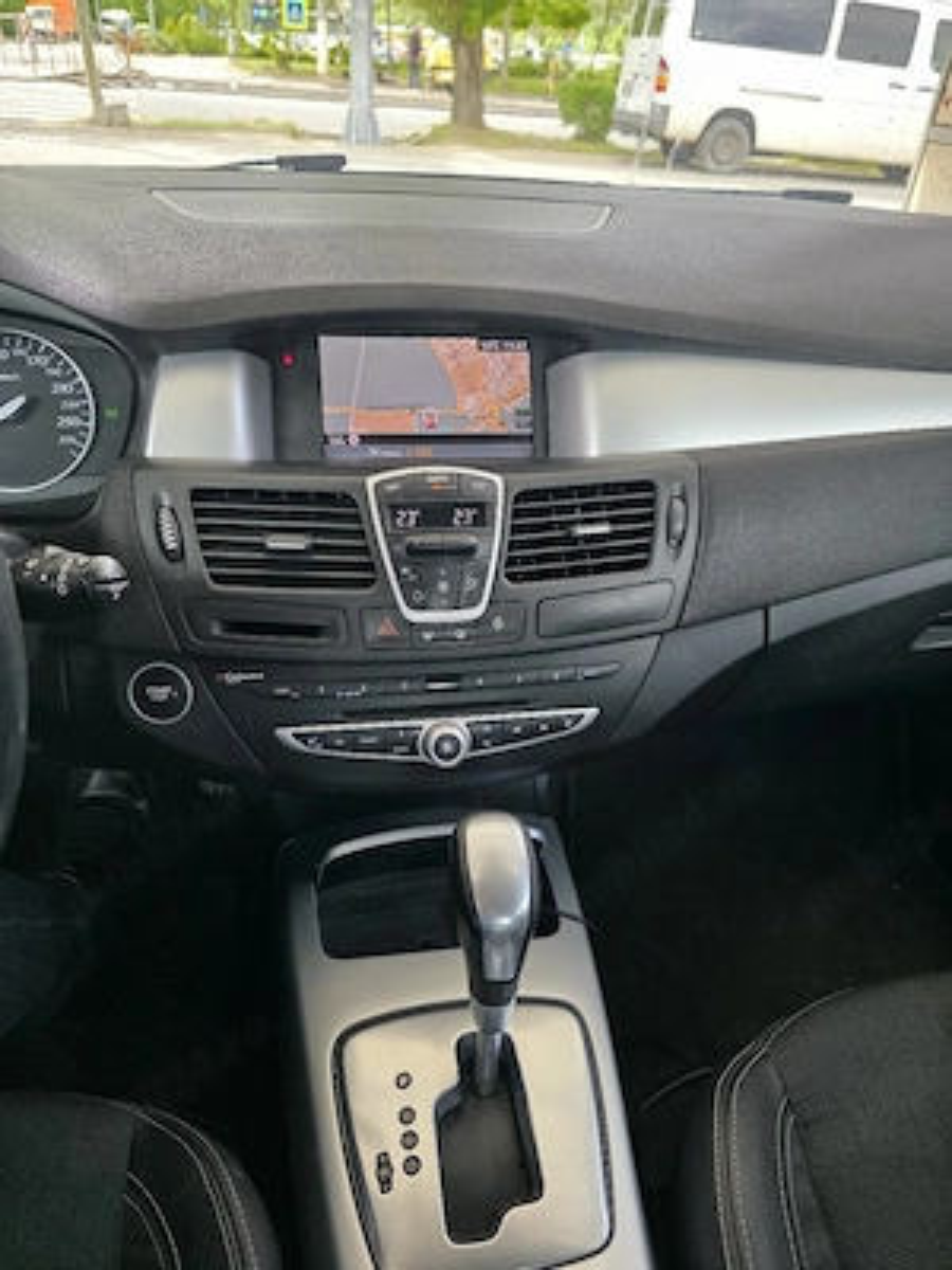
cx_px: 476
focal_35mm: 23
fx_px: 843
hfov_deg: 58.9
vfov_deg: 73.9
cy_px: 635
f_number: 1.7
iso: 160
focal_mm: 6.3
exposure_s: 1/182
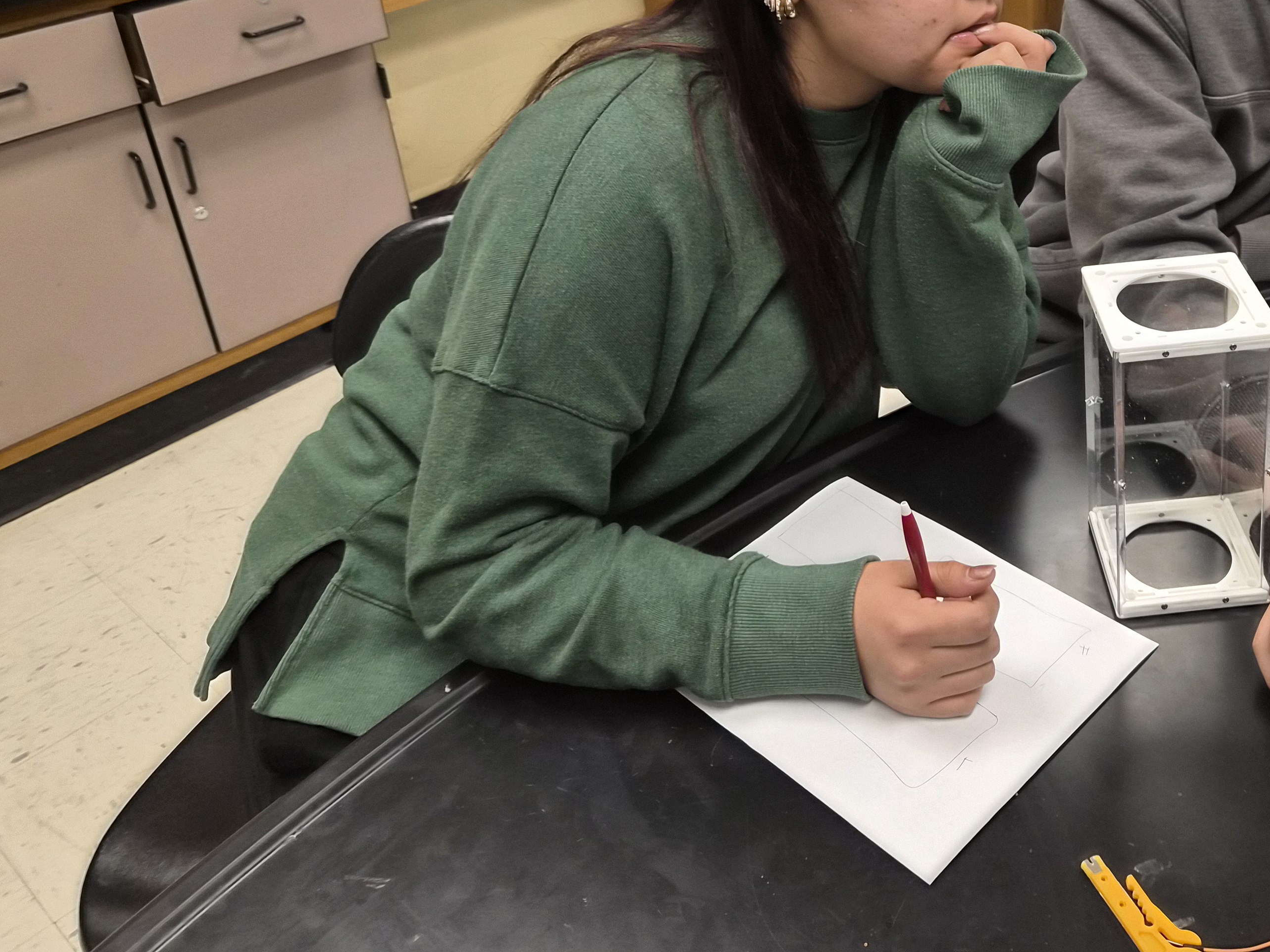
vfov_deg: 38.4
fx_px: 1321
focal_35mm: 36
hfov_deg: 49.2
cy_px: 216
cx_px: 961
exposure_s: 1/120
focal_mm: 5.4
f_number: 1.8
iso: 160
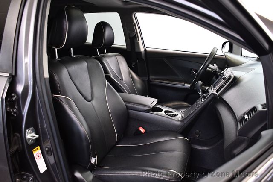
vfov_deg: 42.3
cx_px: 136
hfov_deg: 60.3
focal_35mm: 31
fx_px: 235
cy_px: 91
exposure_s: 1/100
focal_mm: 21
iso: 3200
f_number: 3.8
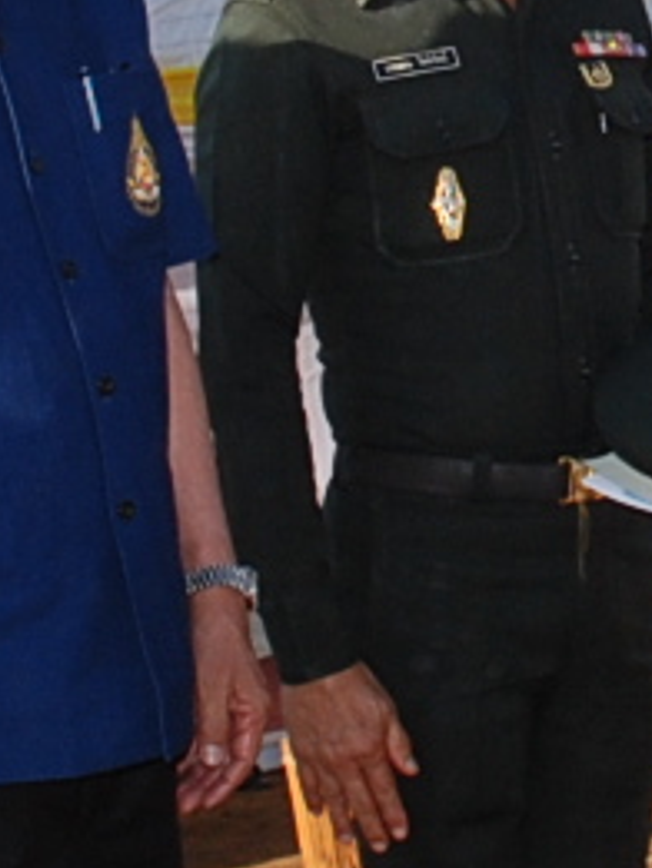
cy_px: 73
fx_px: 4843
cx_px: 835
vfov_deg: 10.2
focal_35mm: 193
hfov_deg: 7.6
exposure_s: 1/200
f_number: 8
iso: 200
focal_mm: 18
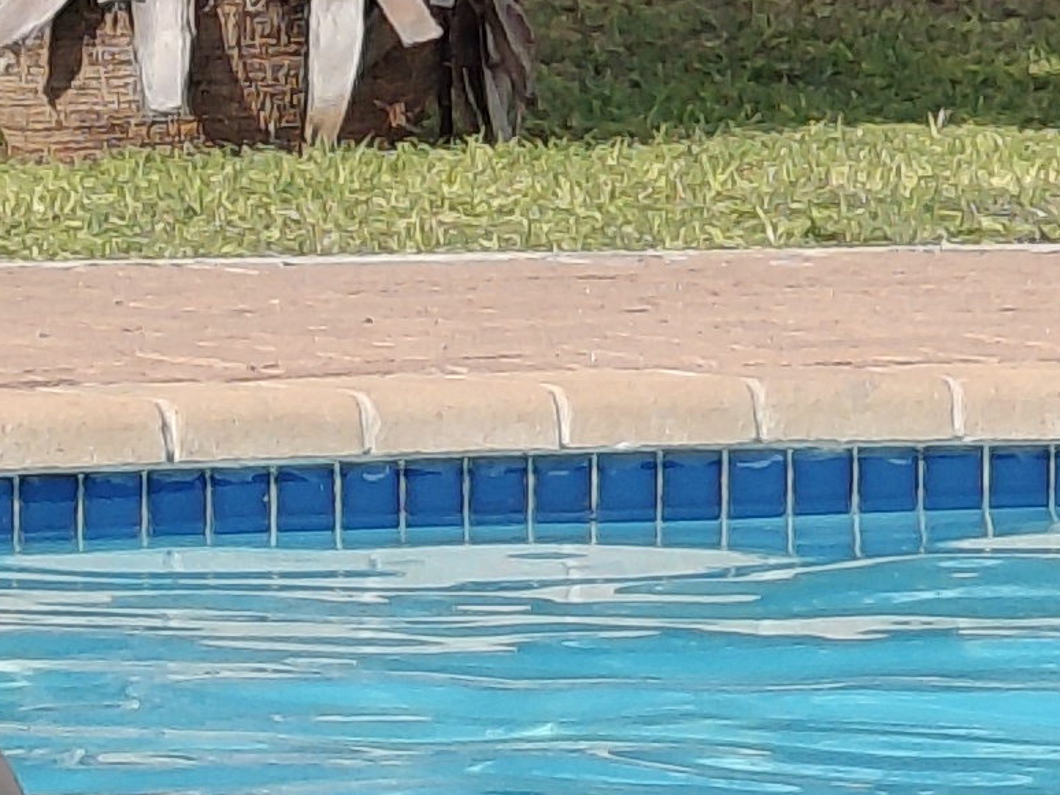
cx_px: -501
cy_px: 414
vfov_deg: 2.0
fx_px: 22684
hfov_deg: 2.7
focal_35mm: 741
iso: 50
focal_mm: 13.3
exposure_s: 1/513
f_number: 2.55
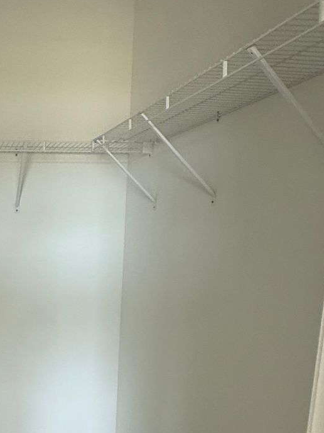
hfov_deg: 34.5
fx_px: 474
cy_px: 318
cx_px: 4
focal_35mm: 38
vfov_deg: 47.4
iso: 200
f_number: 2.2
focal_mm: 2.22
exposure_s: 1/99
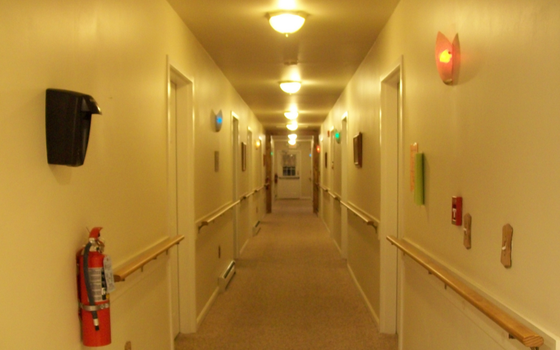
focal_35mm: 39
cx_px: 277
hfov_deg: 50.4
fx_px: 595
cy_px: 199
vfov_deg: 32.7
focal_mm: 6
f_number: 2.7
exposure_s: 1/13
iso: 160
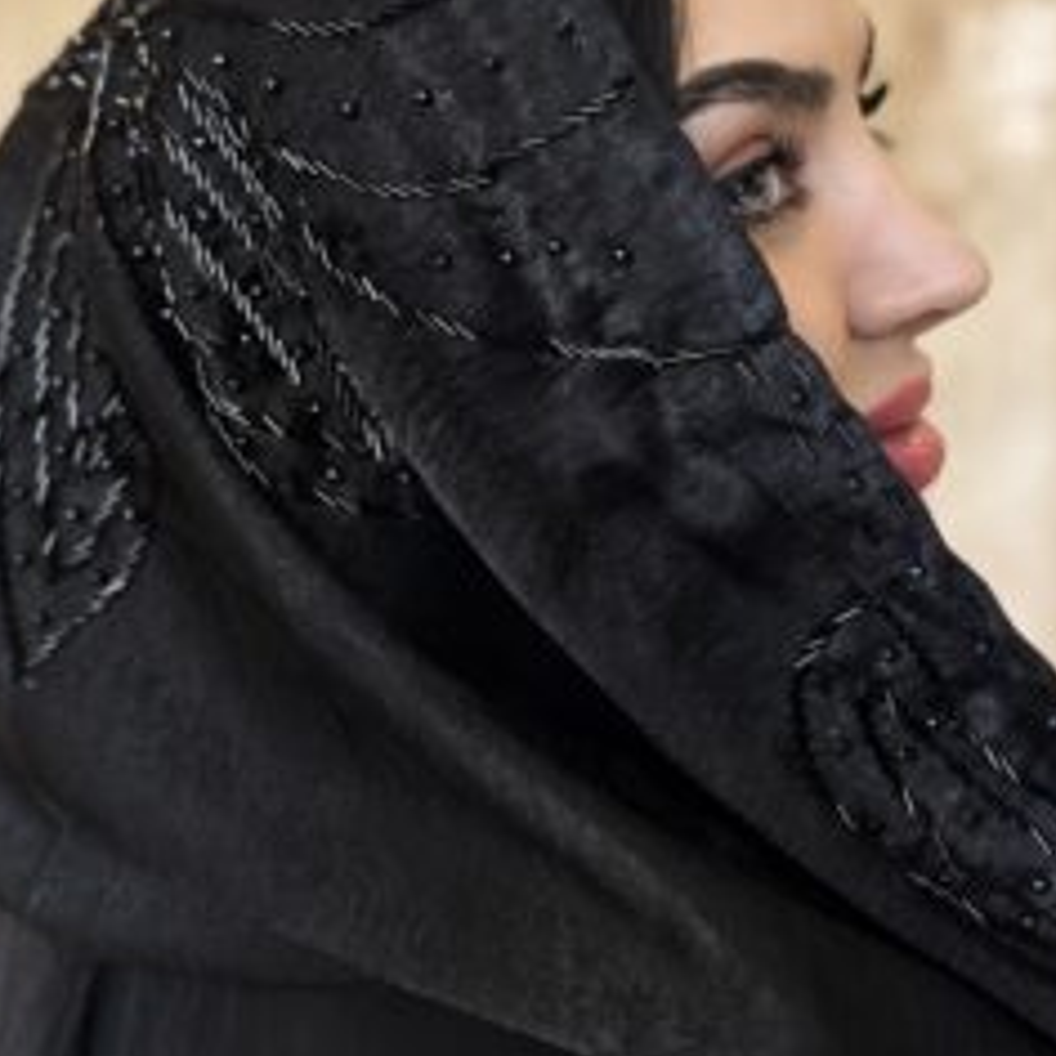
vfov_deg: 23.9
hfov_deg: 24.0
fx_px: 2485
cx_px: 483
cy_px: 412
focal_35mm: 72
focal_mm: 6.86
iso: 200
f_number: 1.78
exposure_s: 1/100
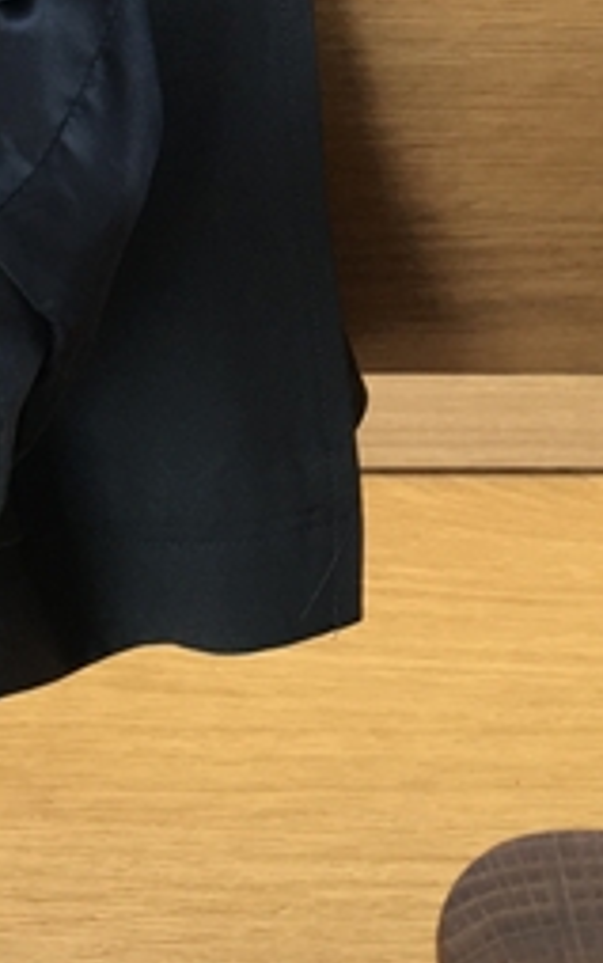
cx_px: 482
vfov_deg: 15.6
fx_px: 3388
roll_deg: -0.2
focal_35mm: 129
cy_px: -203
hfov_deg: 10.1
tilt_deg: -38.8
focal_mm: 4.15
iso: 40
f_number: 2.2
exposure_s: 1/120
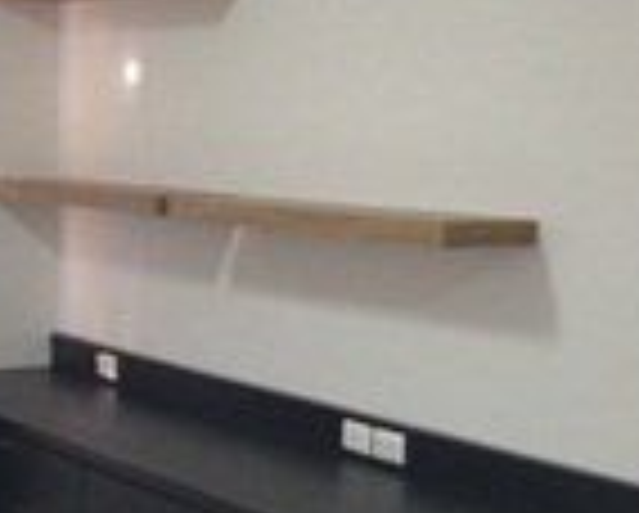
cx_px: 317
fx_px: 1837
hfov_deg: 19.7
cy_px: 378
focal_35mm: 97
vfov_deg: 15.8
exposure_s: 1/20
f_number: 2.4
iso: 160
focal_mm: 4.28
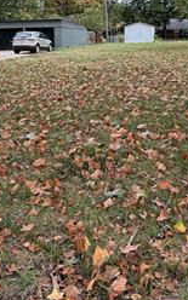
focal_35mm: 46
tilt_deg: -6.0
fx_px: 377
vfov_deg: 42.4
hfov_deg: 27.9
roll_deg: +0.7
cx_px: 118
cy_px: 81
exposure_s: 1/403
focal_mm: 2.22
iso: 50
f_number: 2.2
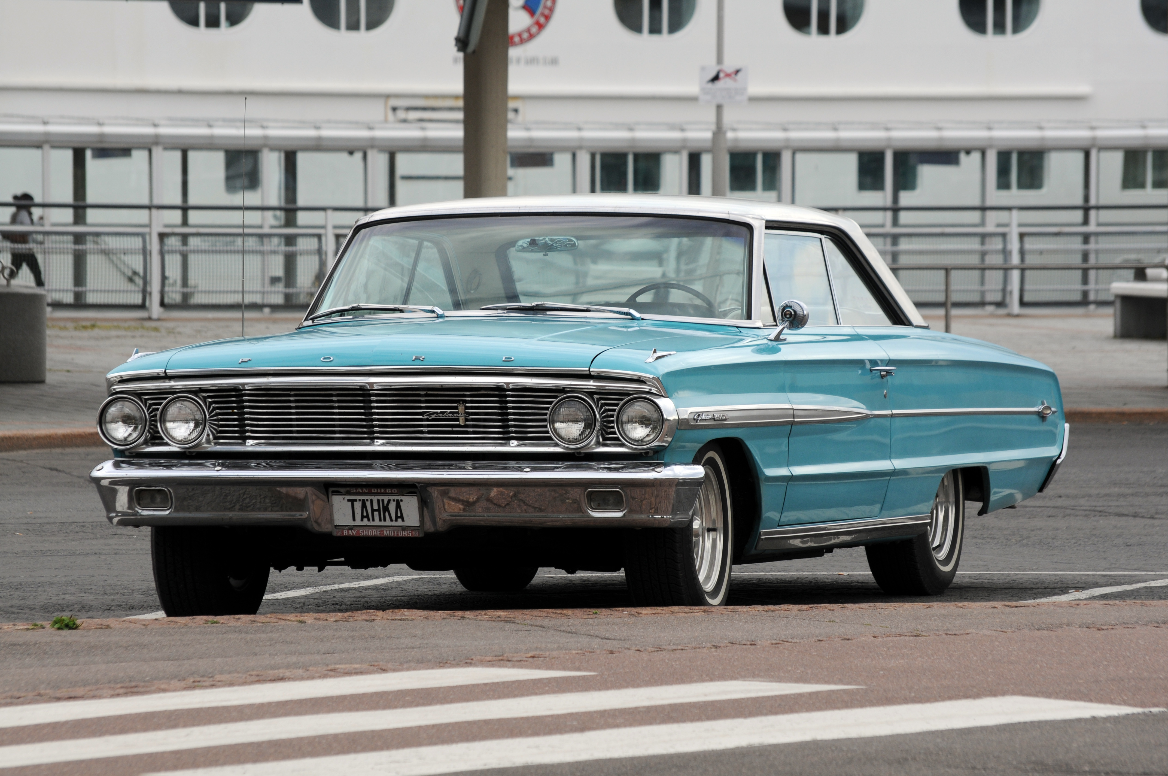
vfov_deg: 5.1
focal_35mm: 270
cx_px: 584
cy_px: 388
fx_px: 8749
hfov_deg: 7.6
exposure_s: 1/400
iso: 200
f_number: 10
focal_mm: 180
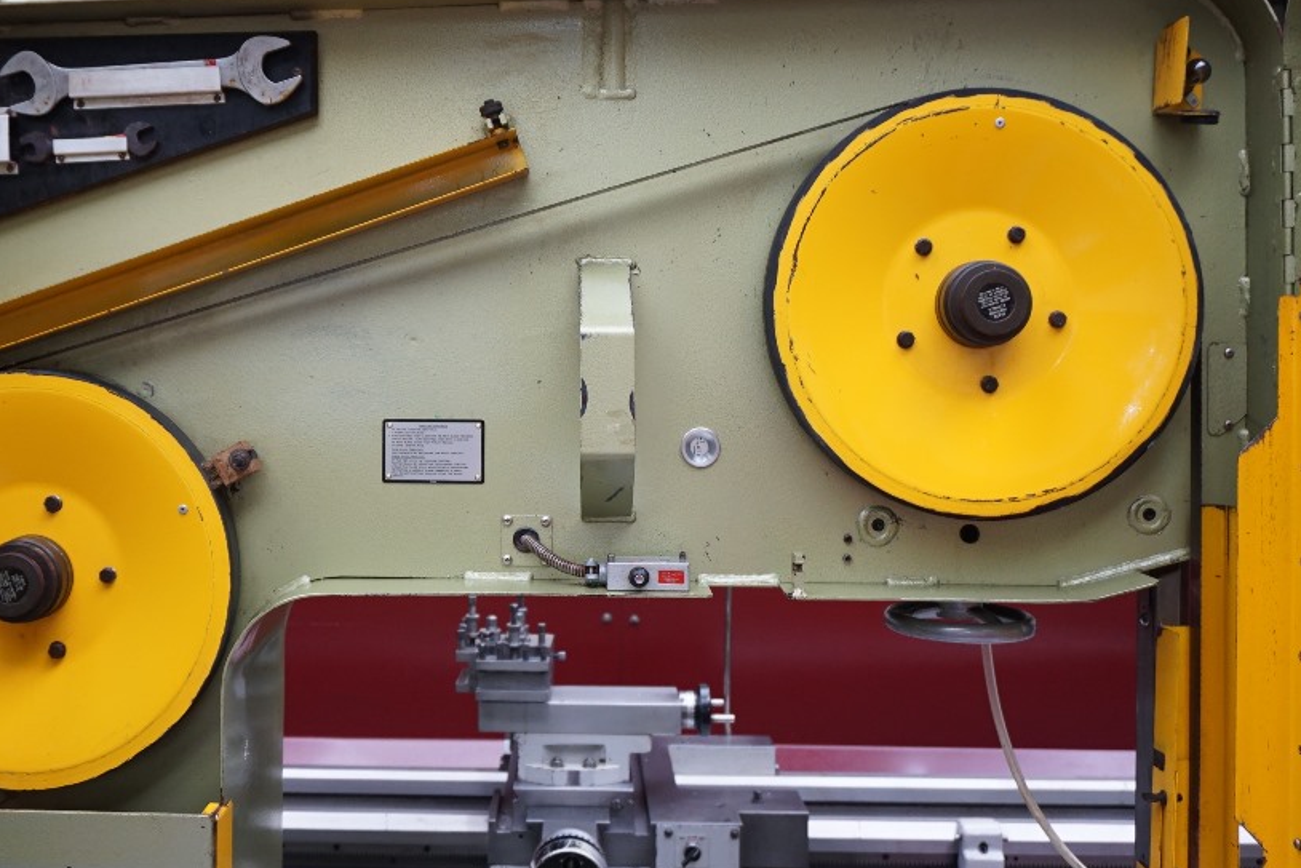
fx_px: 1432
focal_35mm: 40
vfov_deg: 33.6
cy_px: 344
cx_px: 510
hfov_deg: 48.5
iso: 640
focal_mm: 21
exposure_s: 1/160
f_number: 4
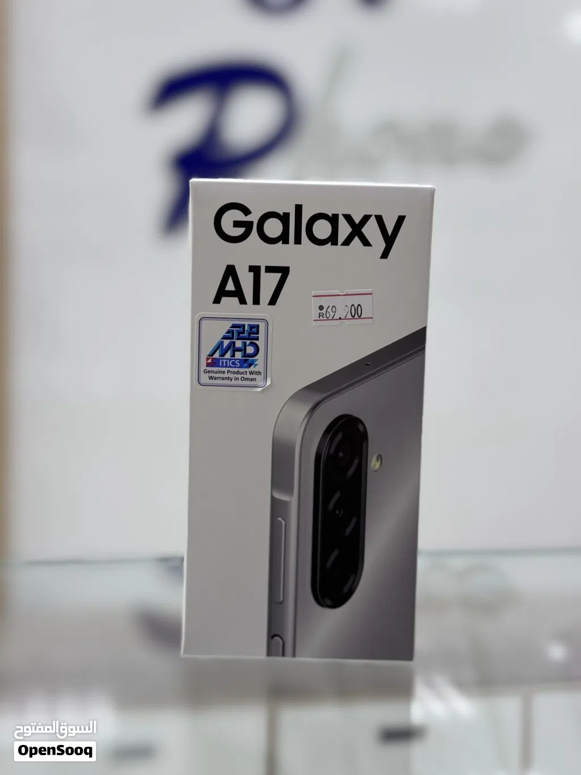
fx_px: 1074
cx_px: 290
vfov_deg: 39.7
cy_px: 388
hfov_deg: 30.3
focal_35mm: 48
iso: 50
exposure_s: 1/121
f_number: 1.78
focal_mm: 6.76
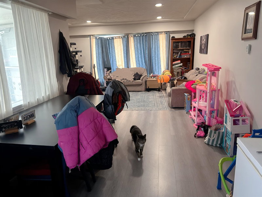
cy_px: 98
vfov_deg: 53.1
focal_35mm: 26
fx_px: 197
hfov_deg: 67.3
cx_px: 131
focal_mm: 5.7
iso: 200
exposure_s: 1/60
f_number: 1.5
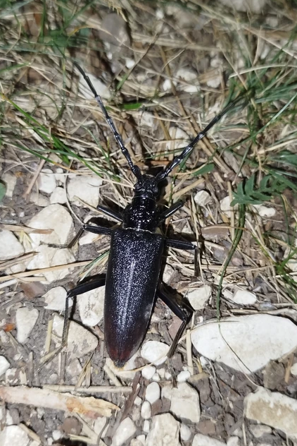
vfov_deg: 48.4
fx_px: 494
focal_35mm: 40
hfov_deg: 33.4
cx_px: 153
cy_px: 222
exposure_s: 1/33
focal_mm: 5.31
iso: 160
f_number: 1.7
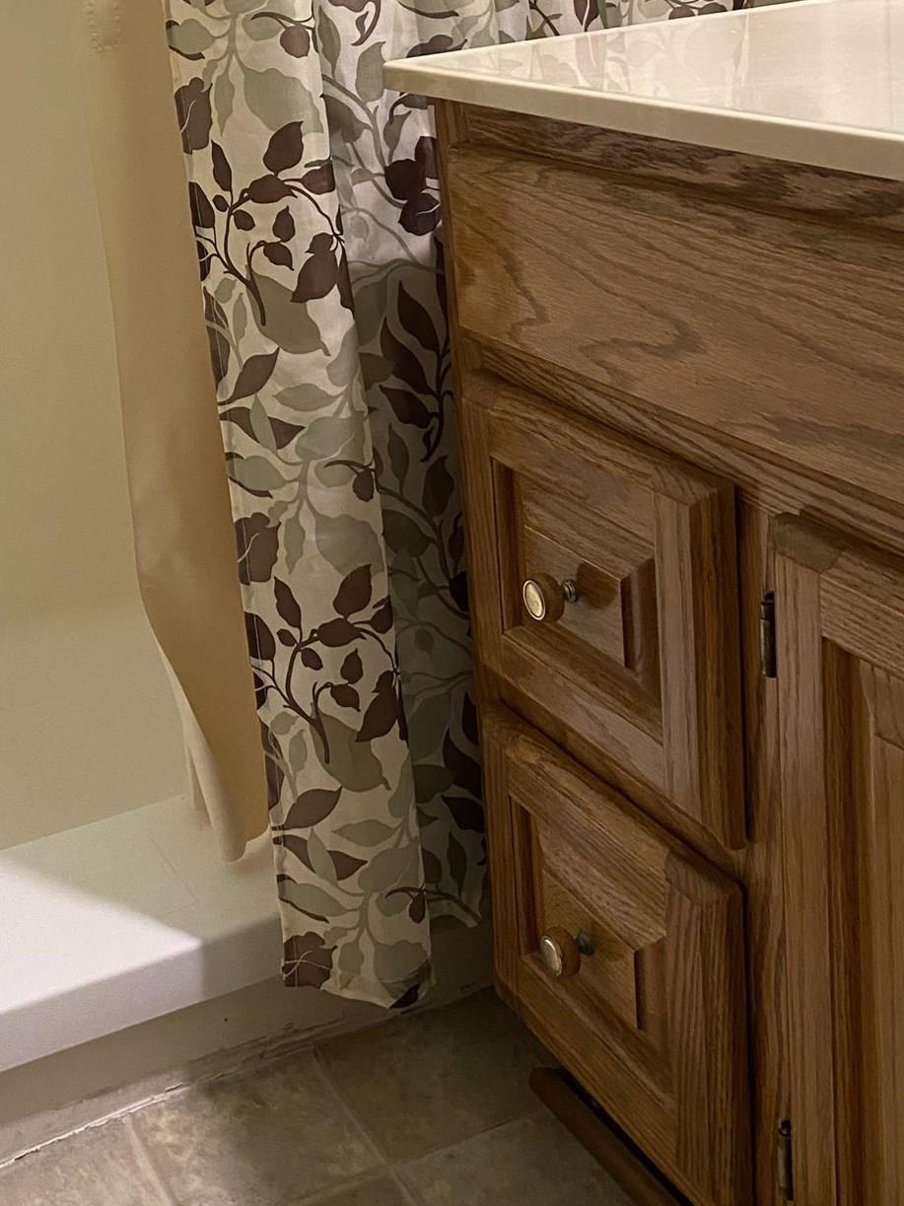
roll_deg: +6.0
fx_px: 1706
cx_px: 197
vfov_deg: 36.9
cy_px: 171
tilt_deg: -8.5
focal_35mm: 49
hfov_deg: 29.1
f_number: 1.8
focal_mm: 4.25
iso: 250
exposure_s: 1/60
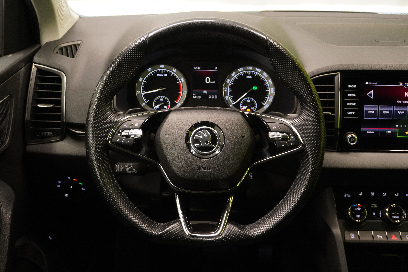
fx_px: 442
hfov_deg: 49.6
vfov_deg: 34.2
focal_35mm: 39
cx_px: 204
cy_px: 136
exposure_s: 1/40
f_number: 4.5
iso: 1250
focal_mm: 26
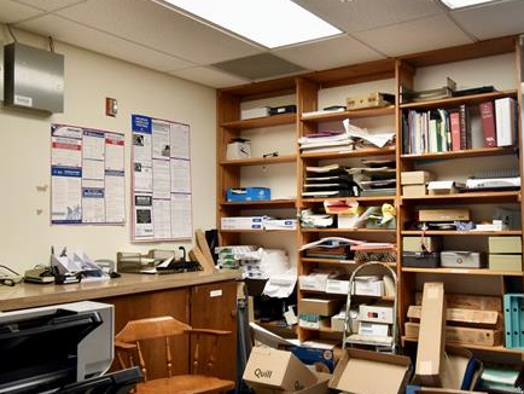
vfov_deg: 41.8
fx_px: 515
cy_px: 202
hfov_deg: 53.8
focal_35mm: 34
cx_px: 290
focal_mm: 10
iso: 250
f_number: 4.5
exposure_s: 1/15
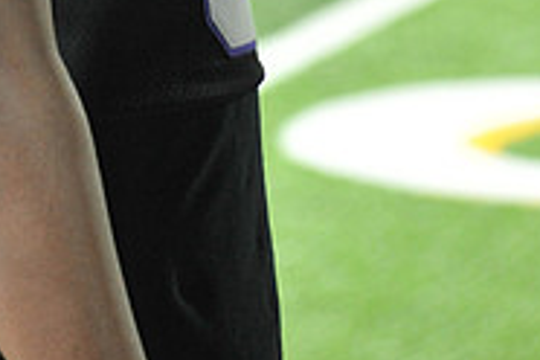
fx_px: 7934
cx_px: 26
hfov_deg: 3.9
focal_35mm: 529
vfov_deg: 2.6
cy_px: -433
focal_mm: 170
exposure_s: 1/125
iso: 3200
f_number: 5.6
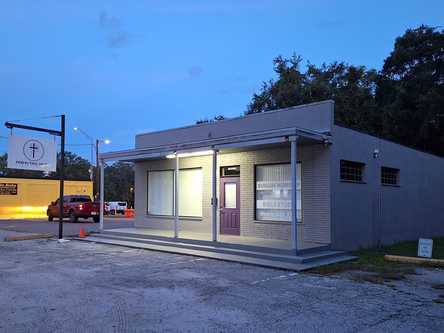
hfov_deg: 58.1
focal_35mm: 31
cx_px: 191
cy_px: 190
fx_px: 398
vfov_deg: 45.3
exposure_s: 1/30
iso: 250
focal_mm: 5.54
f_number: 1.8
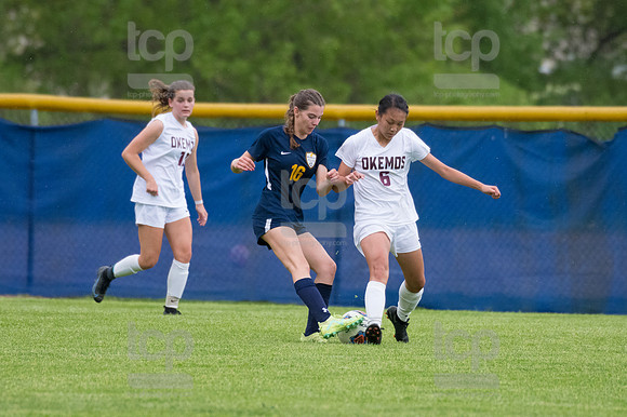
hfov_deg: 3.6
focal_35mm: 570
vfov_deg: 2.4
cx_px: 314
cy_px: 208
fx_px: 9921
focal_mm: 380
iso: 2500
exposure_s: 1/1600
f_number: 5.6
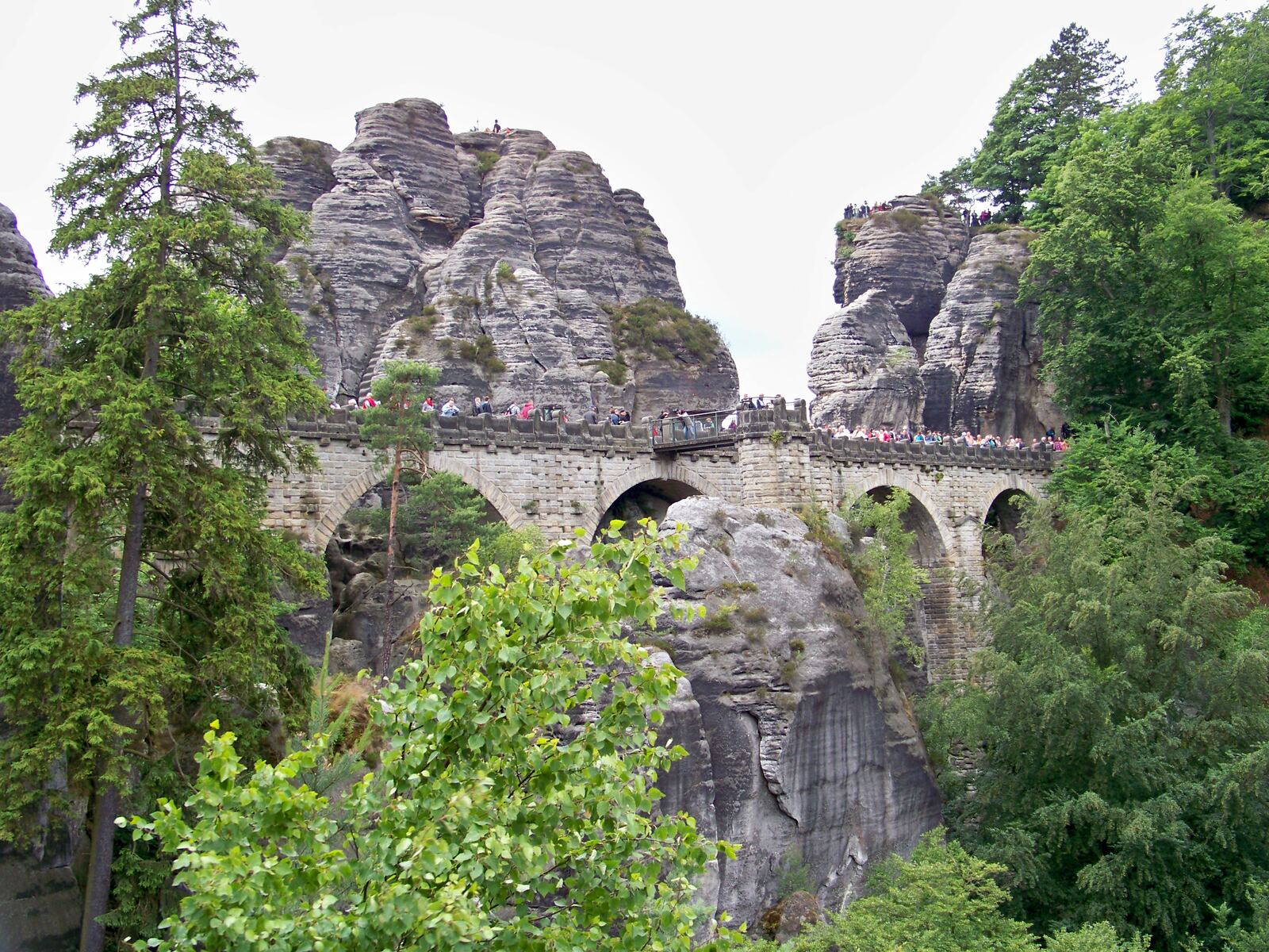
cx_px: 634
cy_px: 476
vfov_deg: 31.5
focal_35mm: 46
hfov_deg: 41.2
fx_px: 1686
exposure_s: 1/250
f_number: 3.2
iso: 64
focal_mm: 9.36
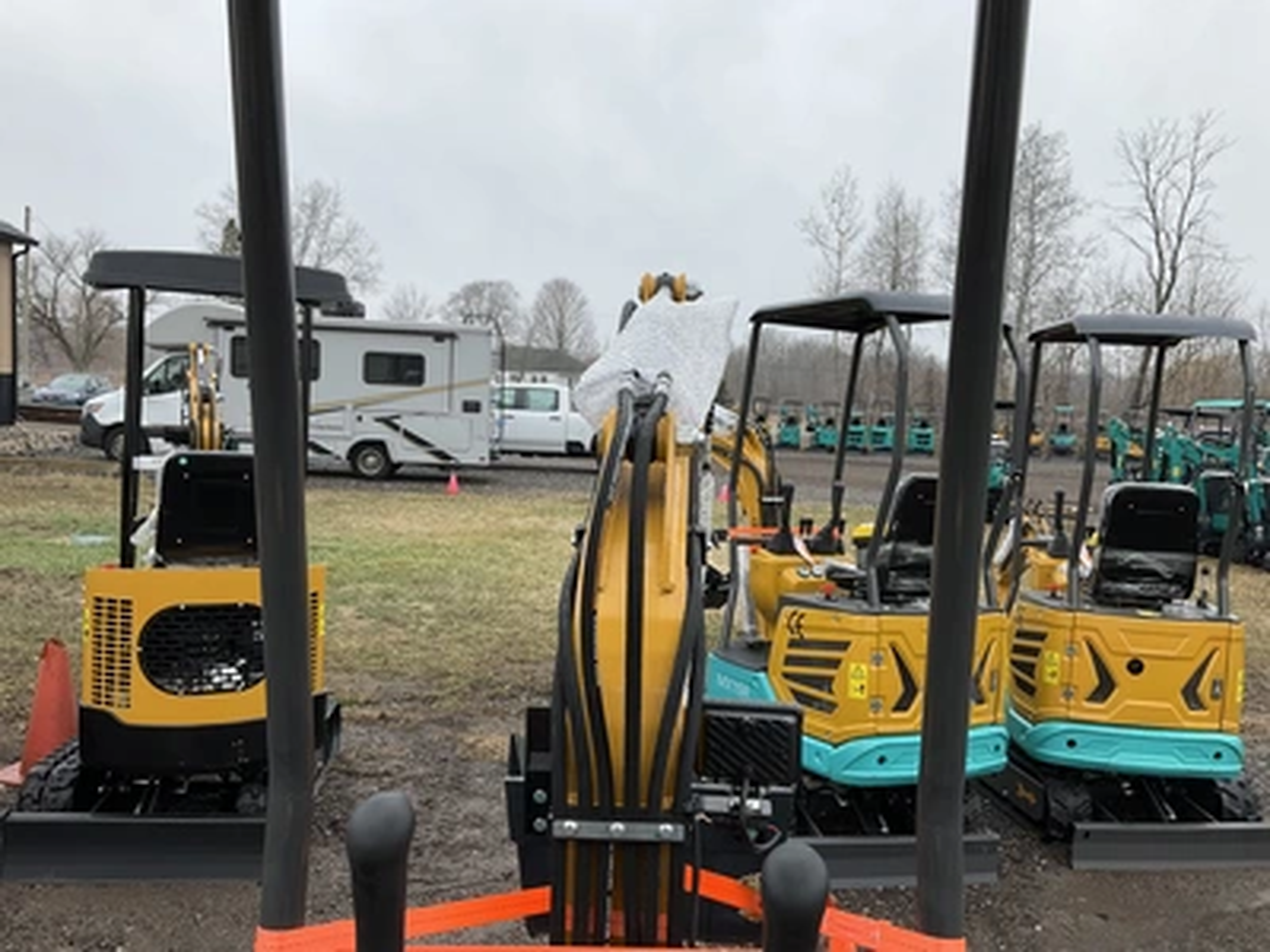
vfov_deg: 48.2
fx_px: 1064
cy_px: 476
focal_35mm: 29
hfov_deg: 61.7
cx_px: 635
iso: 25
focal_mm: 3
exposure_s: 1/620
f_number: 1.8
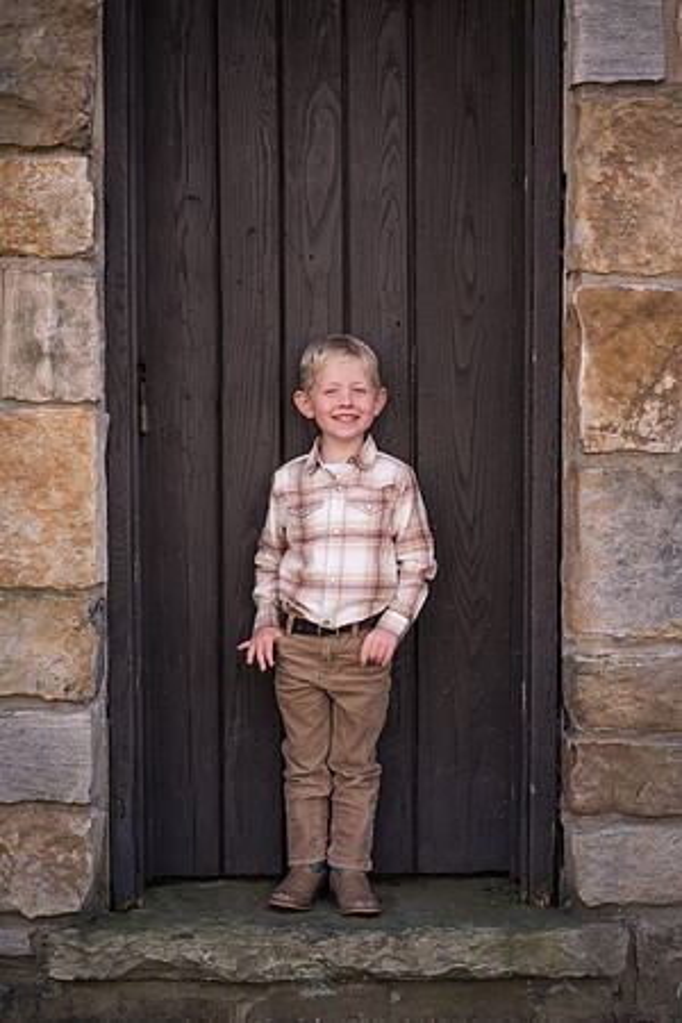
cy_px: 512
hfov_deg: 16.1
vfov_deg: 23.9
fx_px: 2415
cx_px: 341
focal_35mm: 85
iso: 320
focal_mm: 85
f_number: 3.2
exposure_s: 1/640
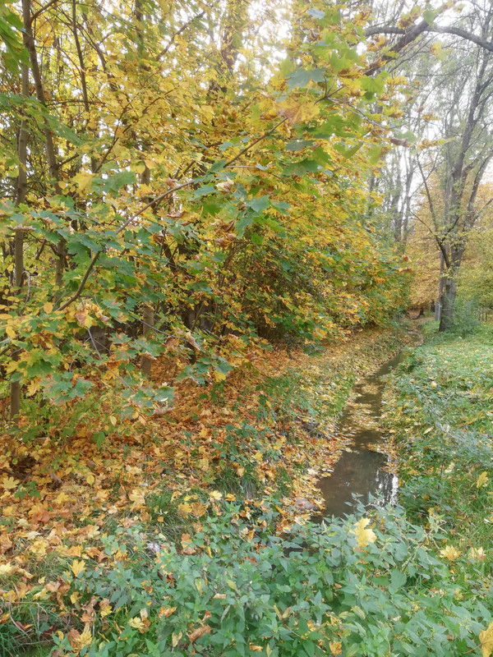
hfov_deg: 53.1
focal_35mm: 26
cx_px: 246
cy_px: 328
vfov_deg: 67.3
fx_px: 494
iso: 64
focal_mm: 3.81
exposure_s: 1/50
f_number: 2.2
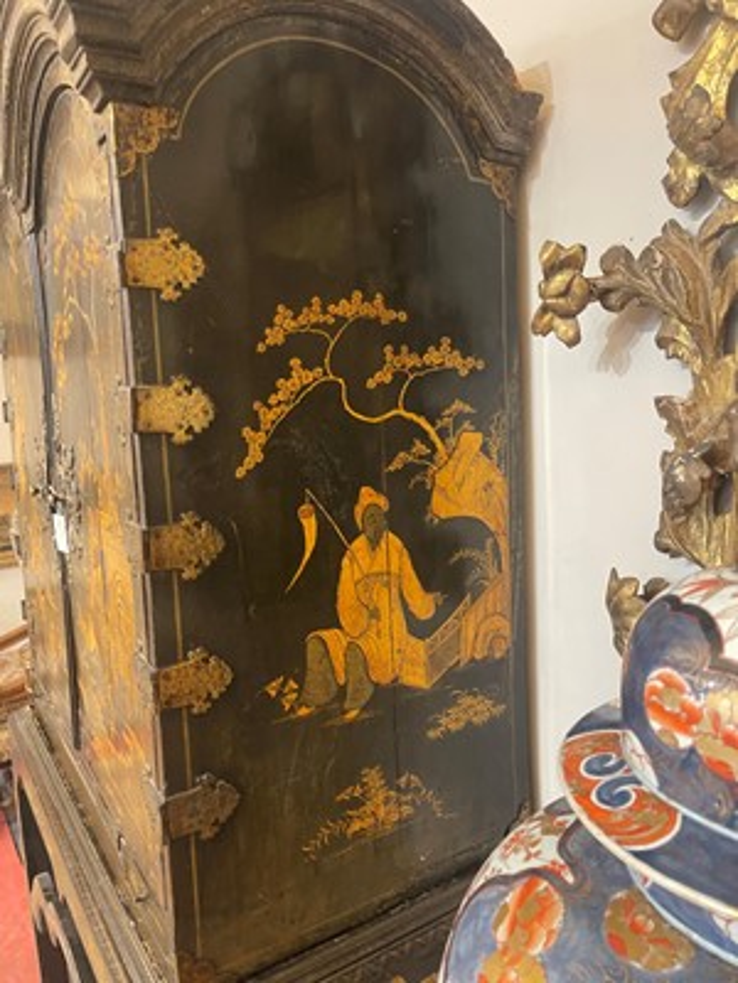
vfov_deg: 69.4
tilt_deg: -4.5
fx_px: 711
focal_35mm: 25
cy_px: 492
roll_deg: +3.1
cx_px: 369
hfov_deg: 54.9
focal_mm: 5.1
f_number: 1.6
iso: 400
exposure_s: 1/50
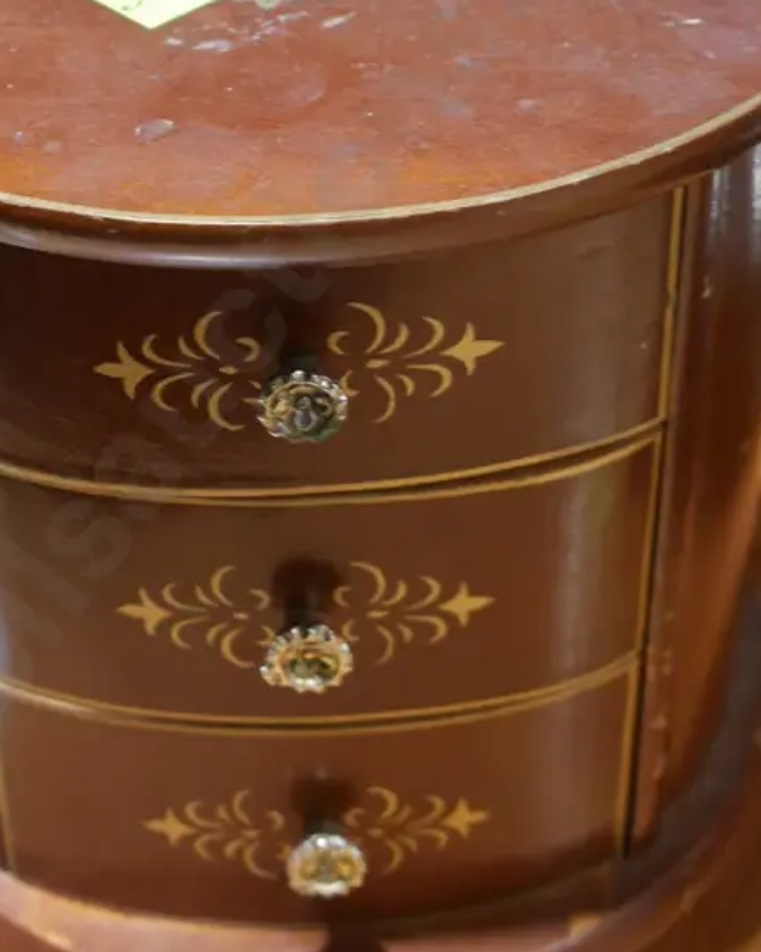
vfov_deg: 23.5
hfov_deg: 18.8
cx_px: 198
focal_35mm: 81
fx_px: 2282
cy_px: 389
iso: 800
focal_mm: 22
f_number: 4.7
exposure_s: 1/60
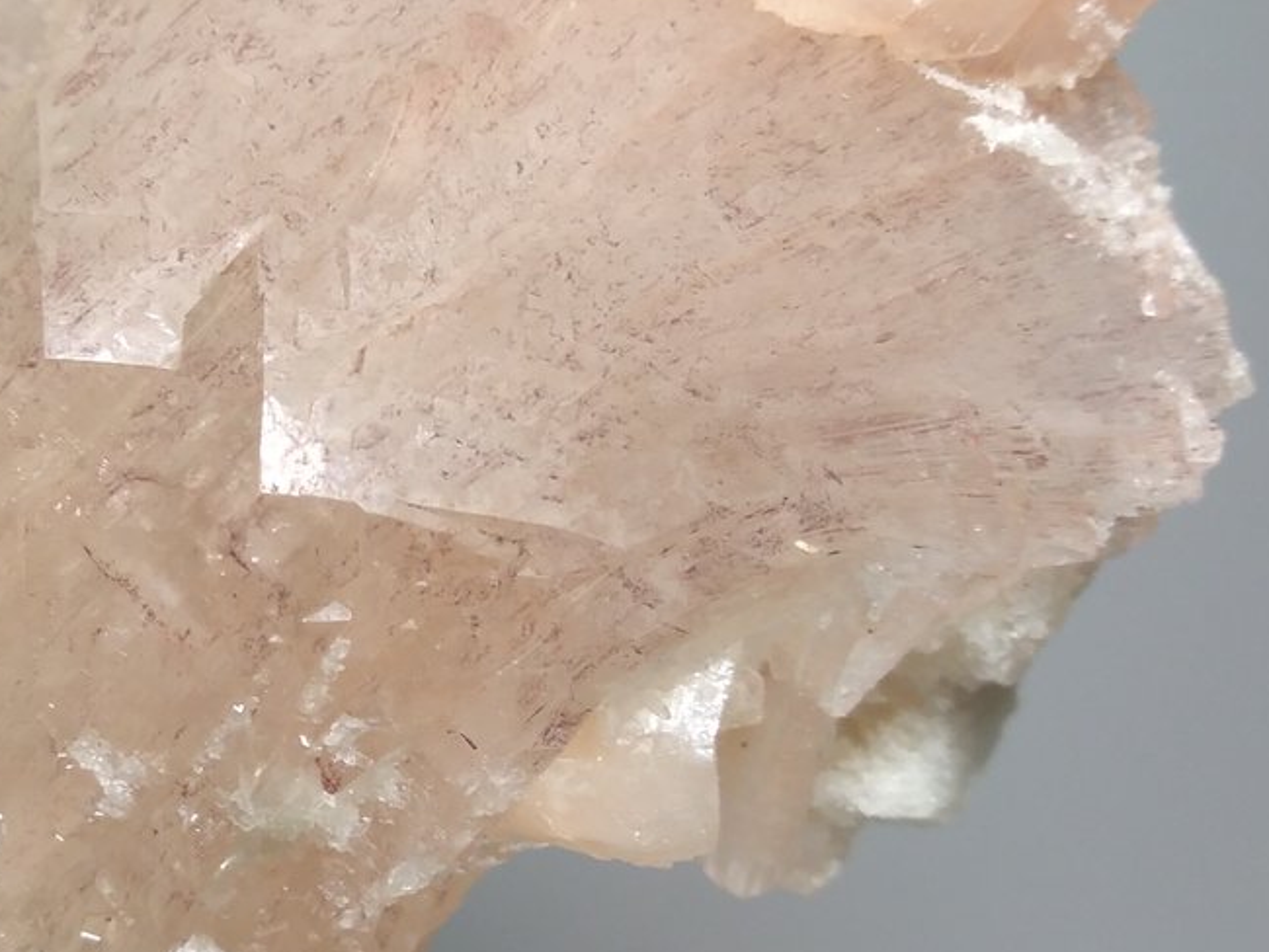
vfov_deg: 22.9
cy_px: 513
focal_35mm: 64
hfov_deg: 29.2
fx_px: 2347
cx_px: 158
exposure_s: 1/120
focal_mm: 3.54
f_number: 2
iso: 136
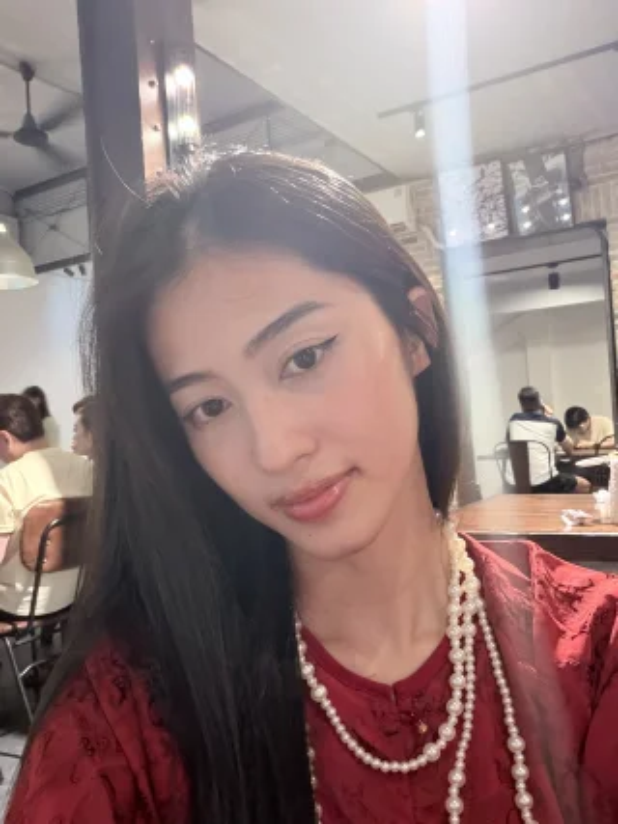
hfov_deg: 46.8
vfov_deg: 60.0
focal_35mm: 30
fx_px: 714
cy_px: 412
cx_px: 309
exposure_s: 1/20
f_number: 1.9
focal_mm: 2.71
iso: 640
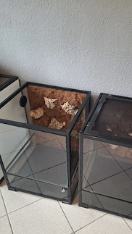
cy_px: 130
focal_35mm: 31
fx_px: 193
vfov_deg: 62.4
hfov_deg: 37.2
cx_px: 93
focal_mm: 5.54
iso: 320
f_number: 1.8
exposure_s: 1/33
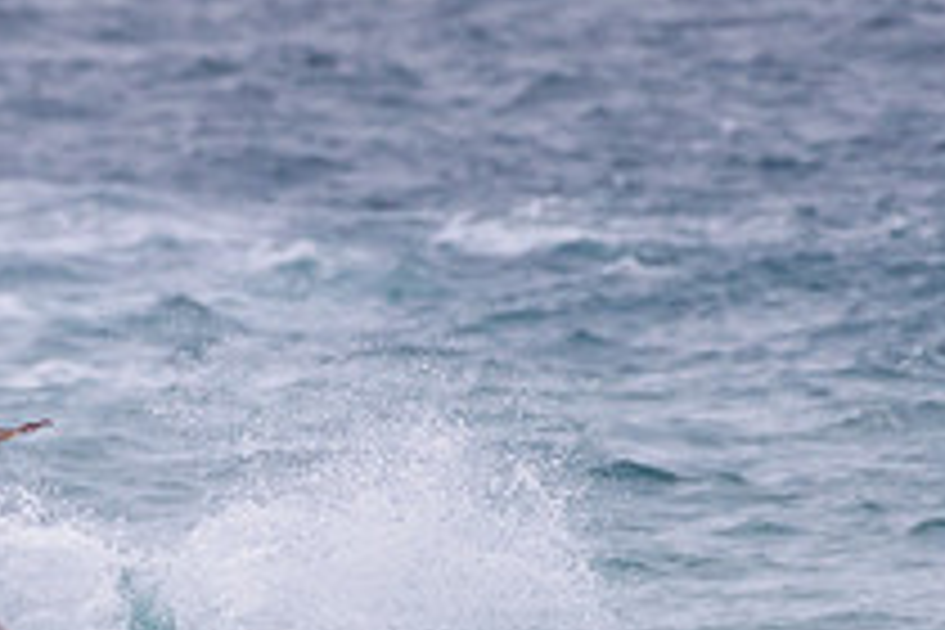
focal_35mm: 1689
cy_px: 620
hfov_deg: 1.2
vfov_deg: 0.8
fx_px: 44333
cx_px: -29
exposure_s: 1/2000
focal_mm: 500
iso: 900
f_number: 5.6
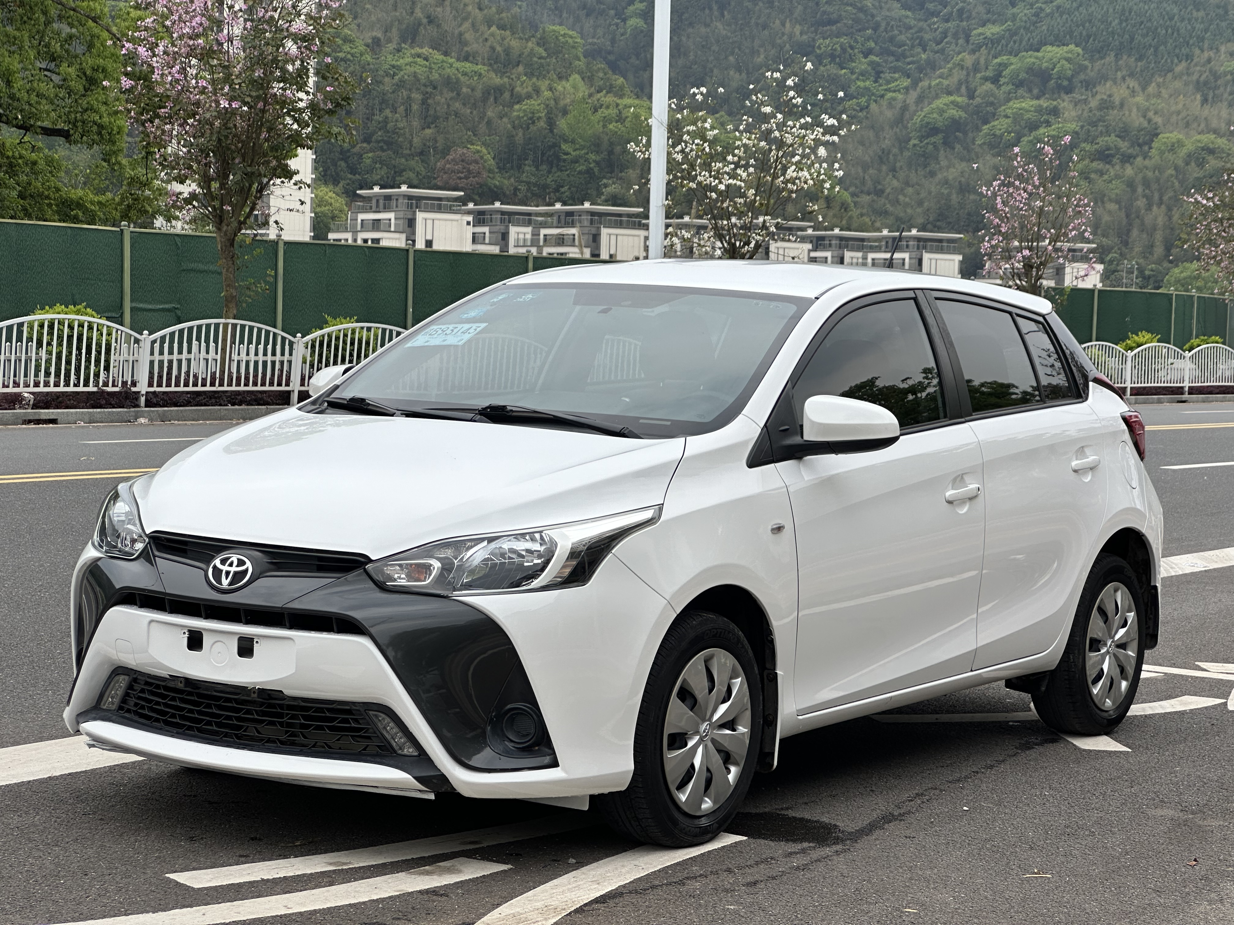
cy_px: 462
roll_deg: -2.0
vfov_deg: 19.1
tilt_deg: -2.1
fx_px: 2745
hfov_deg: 25.3
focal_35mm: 77
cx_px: 617
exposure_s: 1/249
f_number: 2.8
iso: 32
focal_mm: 9
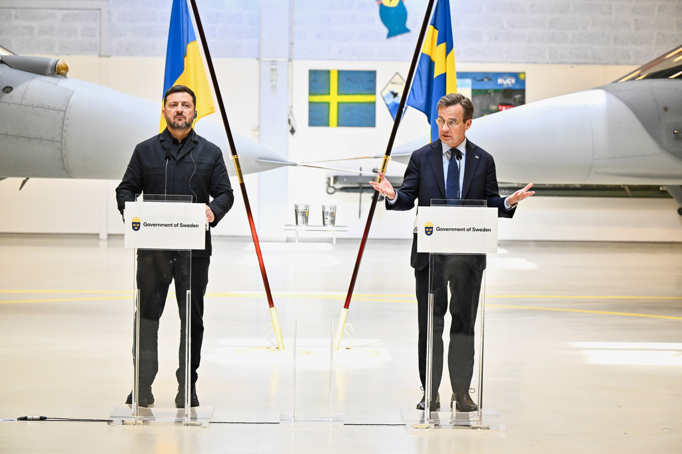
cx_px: 341
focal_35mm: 89
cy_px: 227
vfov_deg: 15.3
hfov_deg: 22.9
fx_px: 1685
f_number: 4
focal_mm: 89
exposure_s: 1/640
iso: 2500
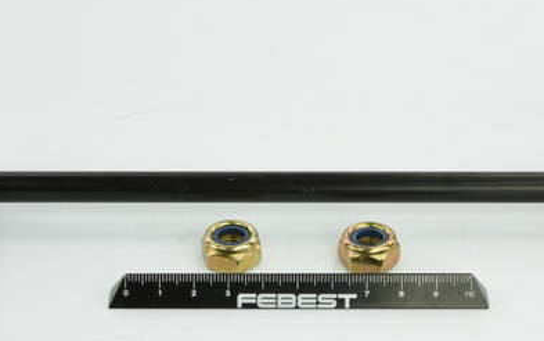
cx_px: 292
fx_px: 1661
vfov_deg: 11.7
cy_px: 190
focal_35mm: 112
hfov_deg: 18.6
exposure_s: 1/2
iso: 64
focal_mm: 60
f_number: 32
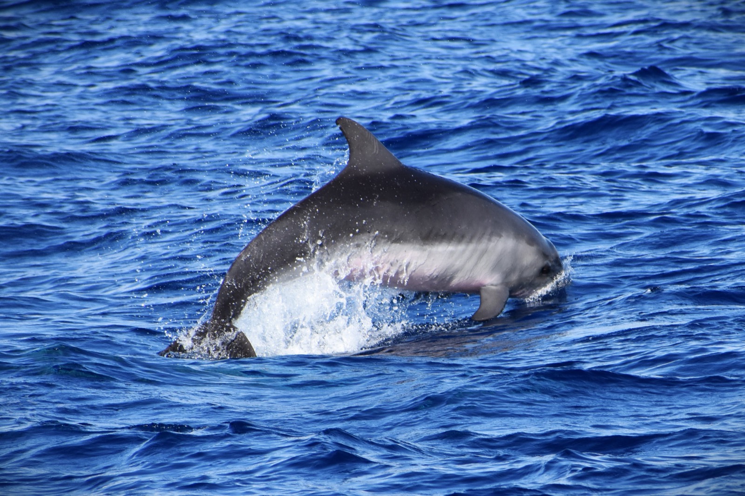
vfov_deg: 4.4
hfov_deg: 6.5
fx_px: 6517
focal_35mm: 315
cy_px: 248
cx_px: 372
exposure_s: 1/1600
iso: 400
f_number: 7.1
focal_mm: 210
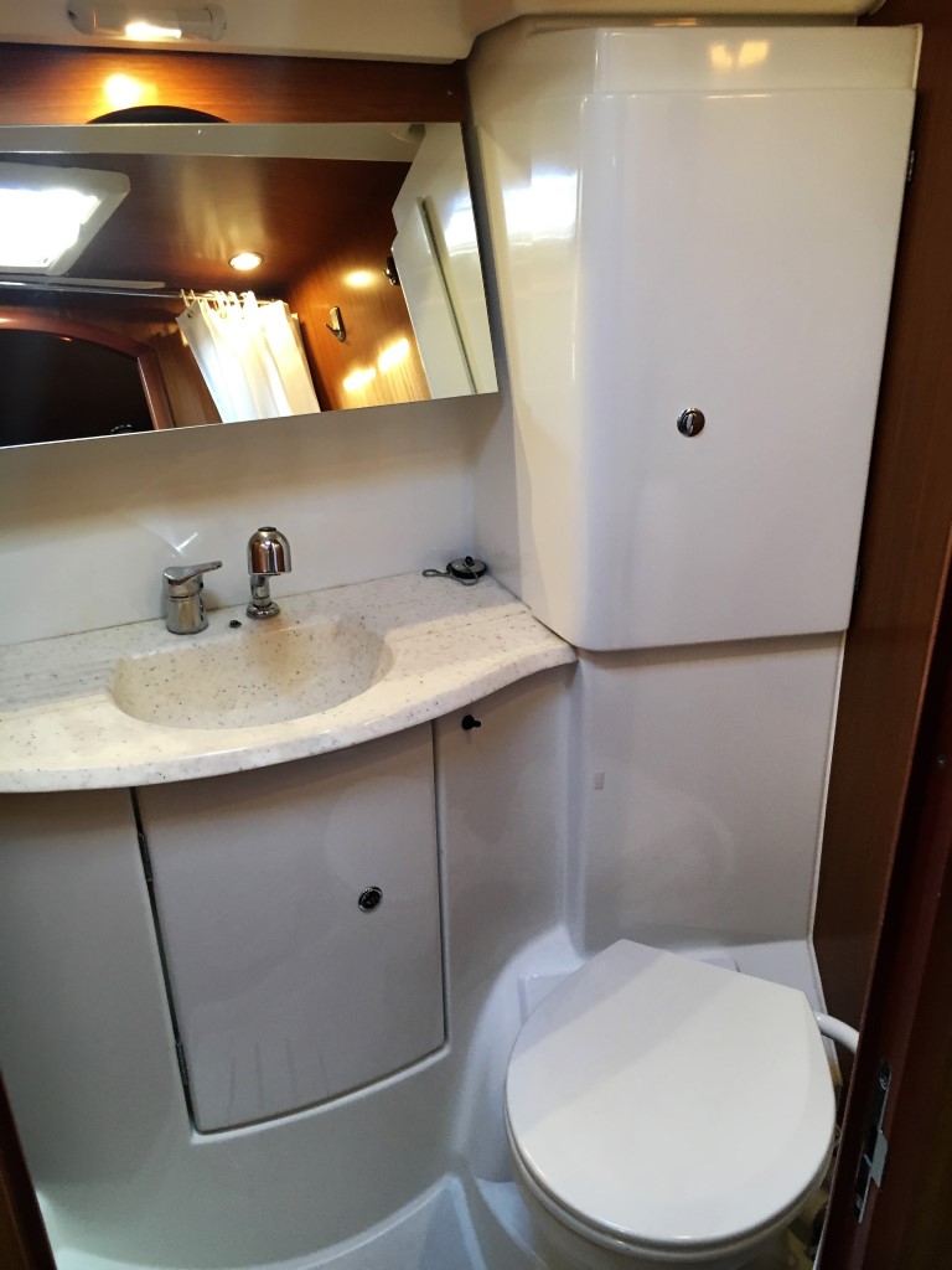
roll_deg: +2.1
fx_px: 1063
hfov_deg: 48.2
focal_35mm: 29
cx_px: 476
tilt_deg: -23.4
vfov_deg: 61.7
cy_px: 635
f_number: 2.2
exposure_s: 1/33
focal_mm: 4.15
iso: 125
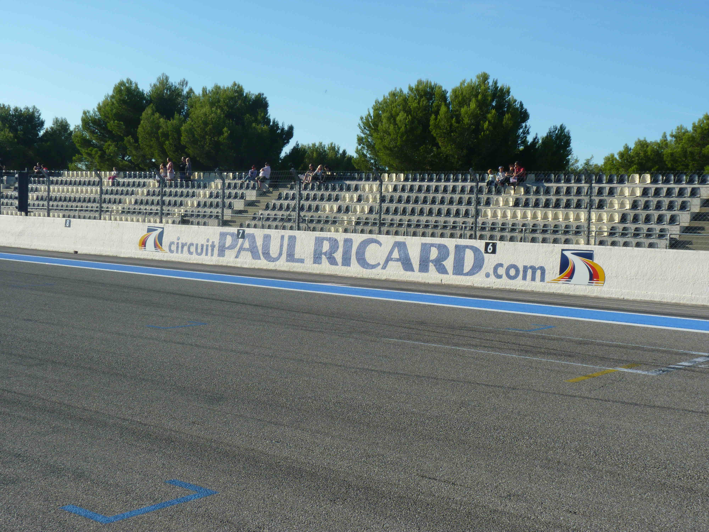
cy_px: 266
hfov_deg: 38.2
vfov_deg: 29.1
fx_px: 1024
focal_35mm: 50
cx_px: 354
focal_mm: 9
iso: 80
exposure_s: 1/250
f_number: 5.6
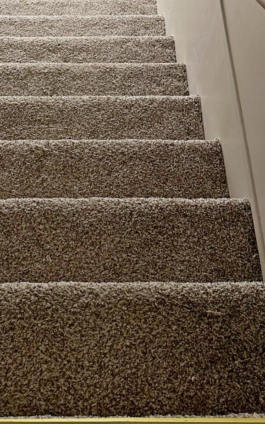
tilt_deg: -54.6
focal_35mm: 55
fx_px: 636
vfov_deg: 33.4
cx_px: 70
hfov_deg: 23.3
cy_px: -10
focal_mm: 6.86
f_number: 1.78
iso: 160
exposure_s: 1/60
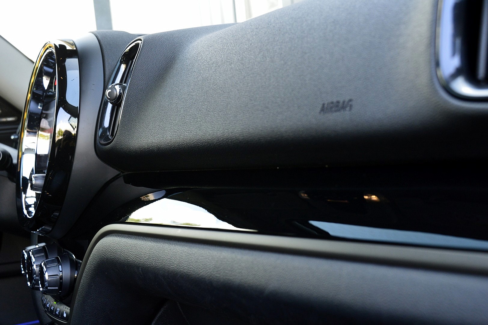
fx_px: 549
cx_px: 244
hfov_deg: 48.0
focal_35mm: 40
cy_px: 162
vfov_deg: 33.0
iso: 800
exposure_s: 1/60
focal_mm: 27
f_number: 7.1
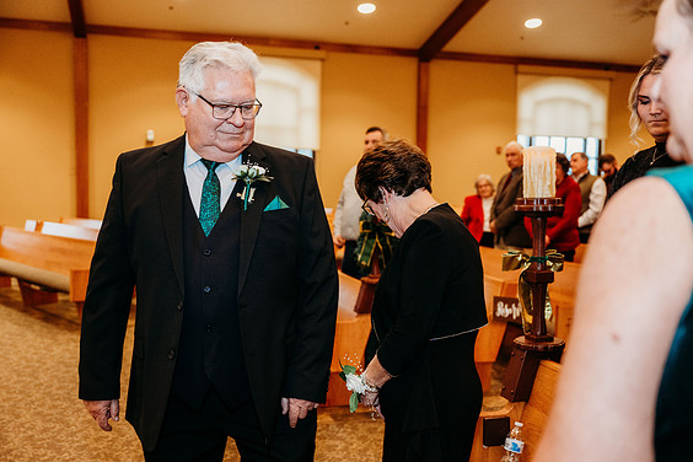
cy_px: 237
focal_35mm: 37
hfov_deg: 51.9
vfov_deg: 35.9
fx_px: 712
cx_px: 355
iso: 2000
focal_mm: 36
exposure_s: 1/200
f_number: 2.8
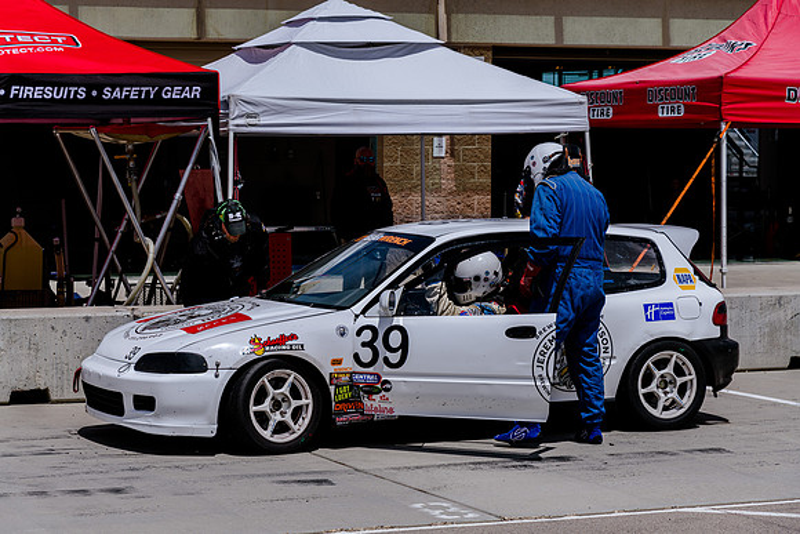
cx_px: 400
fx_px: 2178
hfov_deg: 20.8
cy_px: 267
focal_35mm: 98
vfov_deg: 14.0
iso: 64
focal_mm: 98
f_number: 9
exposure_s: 1/500
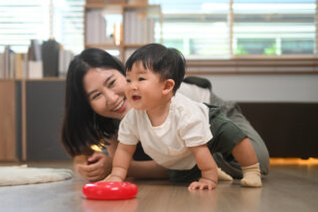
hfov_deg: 39.5
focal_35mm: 50
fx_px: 442
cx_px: 136
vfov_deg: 27.0
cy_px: 110
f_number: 2.2
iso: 800
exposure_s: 1/160
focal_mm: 40
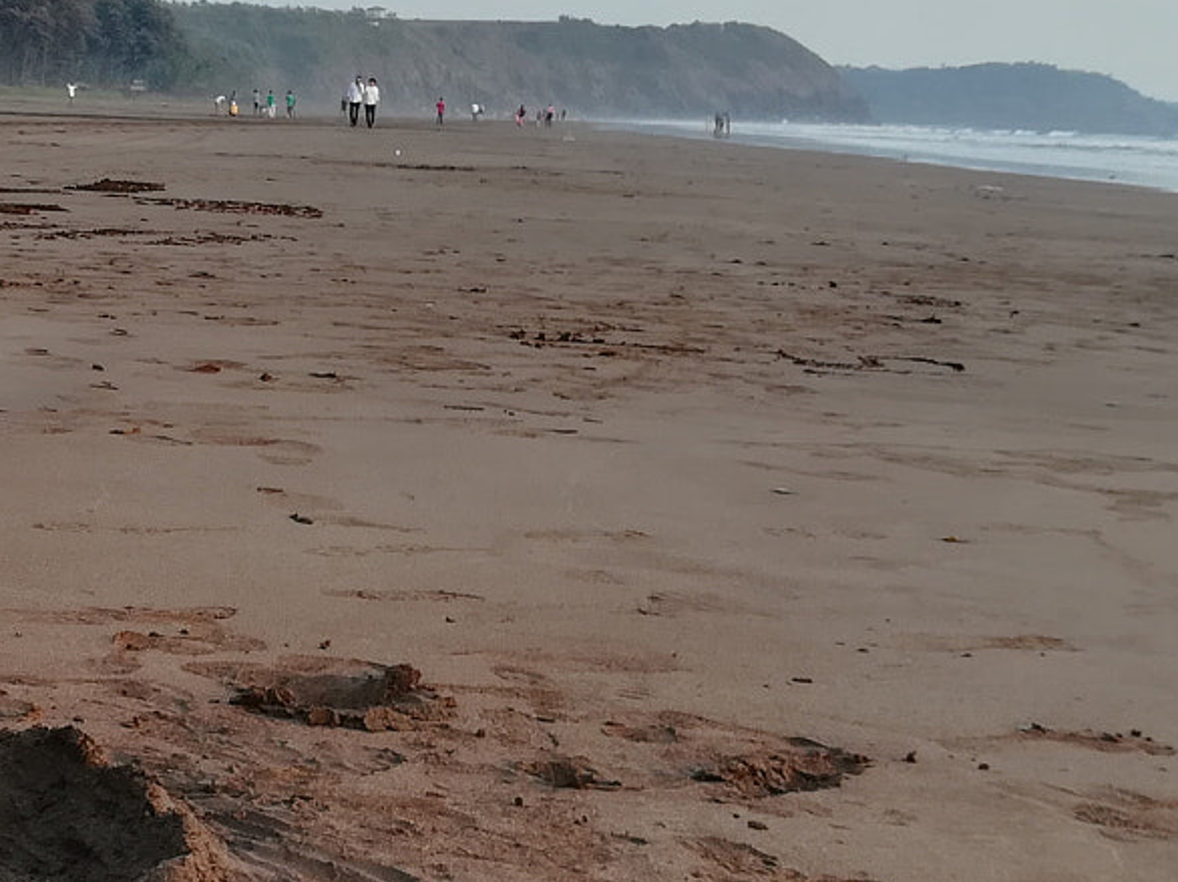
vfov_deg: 20.7
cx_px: 12
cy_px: 410
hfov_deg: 26.1
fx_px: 2415
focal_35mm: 71
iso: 50
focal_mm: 3.83
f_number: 2.2
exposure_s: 1/120
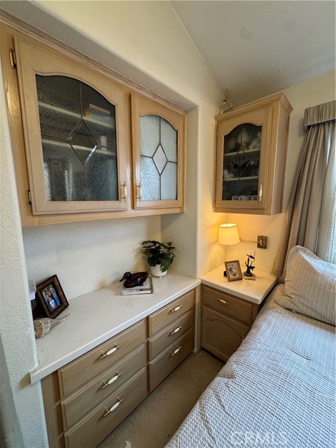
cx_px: 168
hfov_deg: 85.7
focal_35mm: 14
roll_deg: +1.7
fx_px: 181
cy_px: 224
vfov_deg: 102.1
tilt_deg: -10.5
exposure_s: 1/60
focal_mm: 2.22
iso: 250
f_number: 2.2
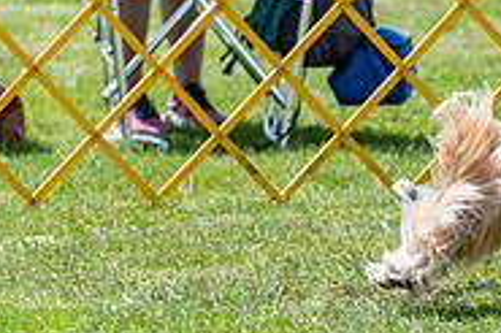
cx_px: 614
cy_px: -50
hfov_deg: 3.9
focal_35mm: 528
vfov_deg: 2.6
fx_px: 7341
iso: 100
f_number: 3.5
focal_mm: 131
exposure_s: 1/1000
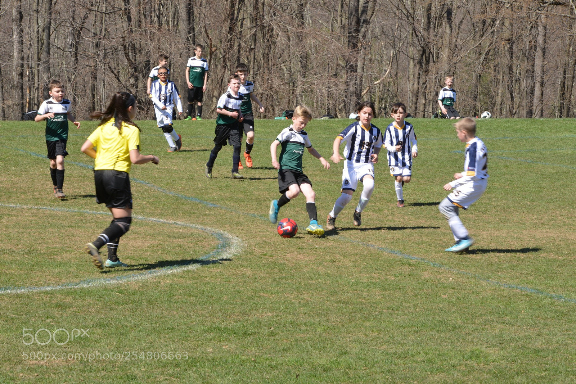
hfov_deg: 12.5
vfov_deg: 8.3
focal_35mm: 165
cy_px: 192
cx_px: 288
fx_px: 2640
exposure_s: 1/160
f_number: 22
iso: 800
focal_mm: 165
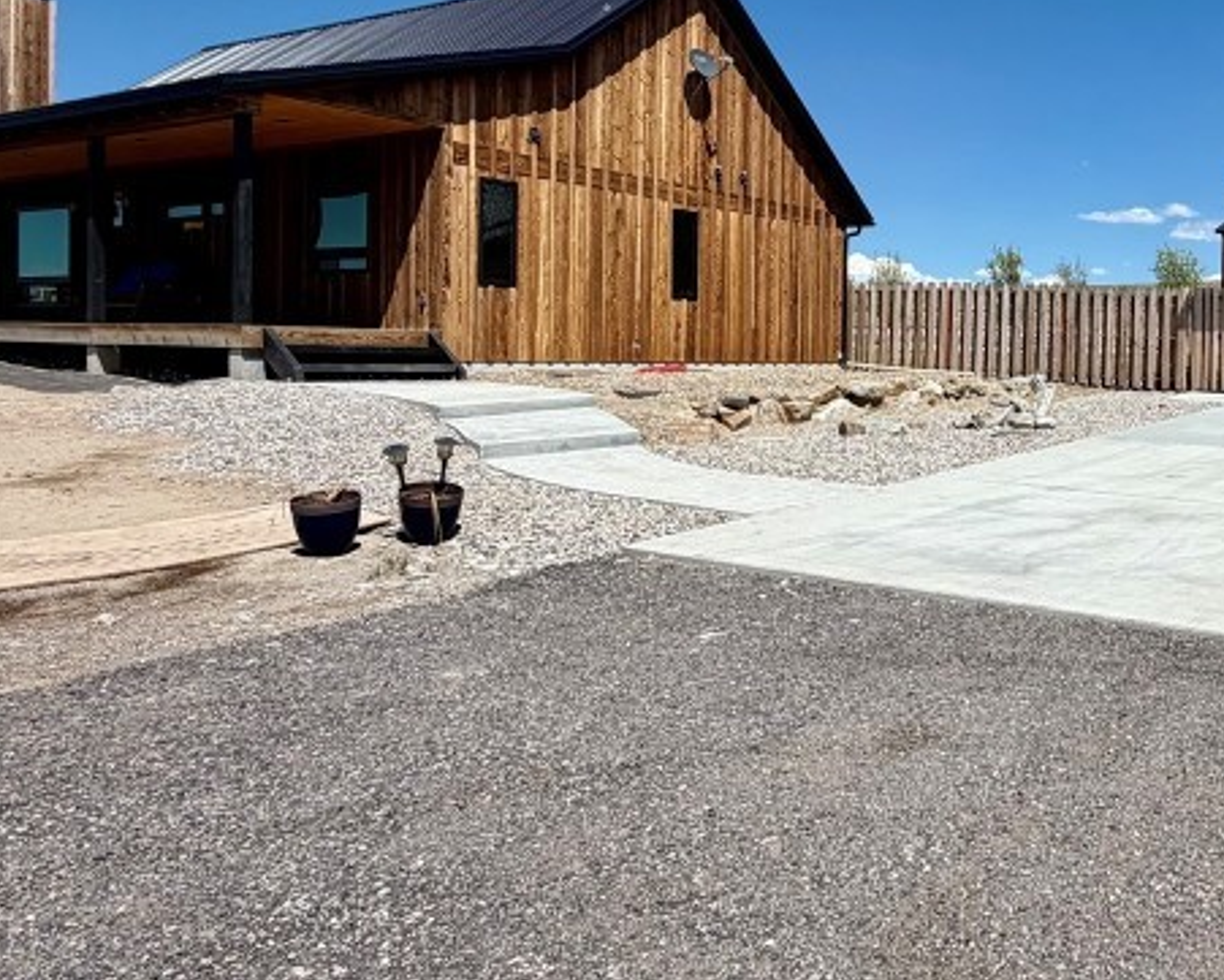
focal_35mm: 31
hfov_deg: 51.4
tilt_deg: -1.3
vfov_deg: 46.8
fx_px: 1123
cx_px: 1069
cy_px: 375
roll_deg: -1.9
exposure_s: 1/1211
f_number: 2.2
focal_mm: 2.22
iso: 20
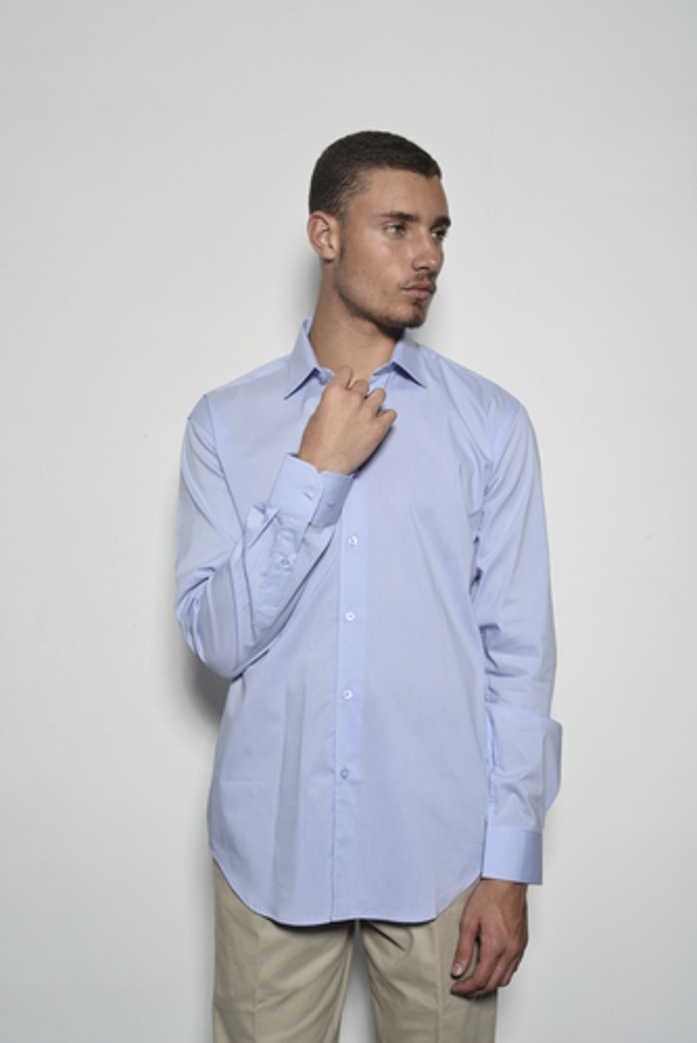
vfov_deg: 39.6
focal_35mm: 50
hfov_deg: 27.0
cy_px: 522
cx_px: 348
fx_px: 1450
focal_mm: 50
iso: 400
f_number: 13
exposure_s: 1/160
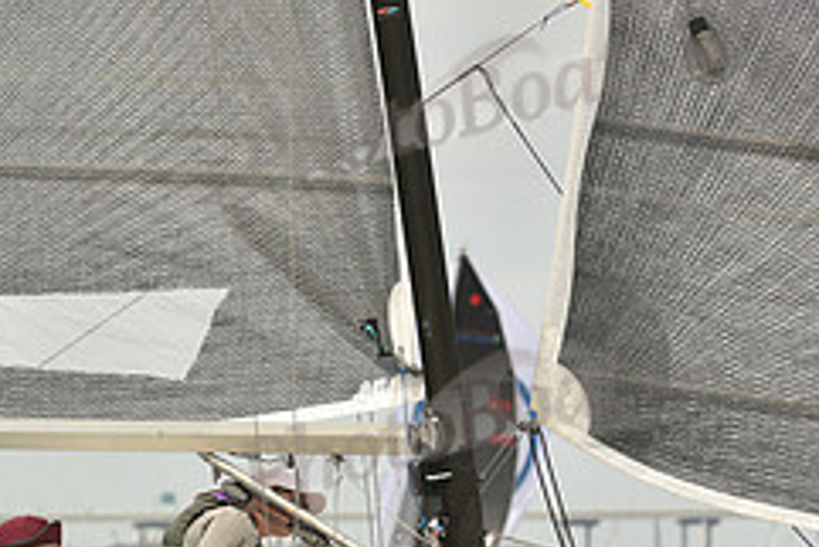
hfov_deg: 4.3
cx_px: 68
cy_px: 644
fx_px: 10949
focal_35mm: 481
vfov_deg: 2.9
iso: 320
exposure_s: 1/1250
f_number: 7.1
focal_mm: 200
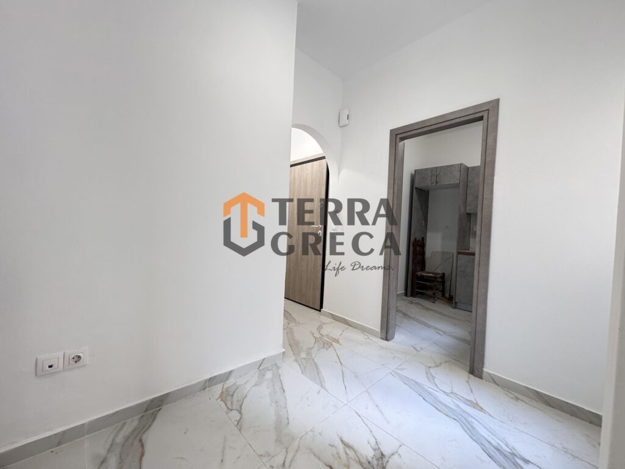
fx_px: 253
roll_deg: -1.4
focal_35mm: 14
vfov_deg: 85.7
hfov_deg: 102.1
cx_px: 312
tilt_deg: -1.4
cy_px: 234
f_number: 2.2
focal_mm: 2.22
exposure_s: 1/50
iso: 200
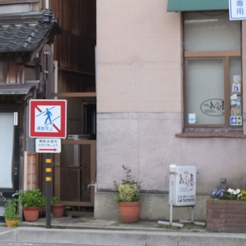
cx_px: -137
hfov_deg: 12.8
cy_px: 37
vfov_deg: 13.5
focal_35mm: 128
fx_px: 1029
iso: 250
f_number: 3.6
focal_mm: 31.5
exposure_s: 1/60
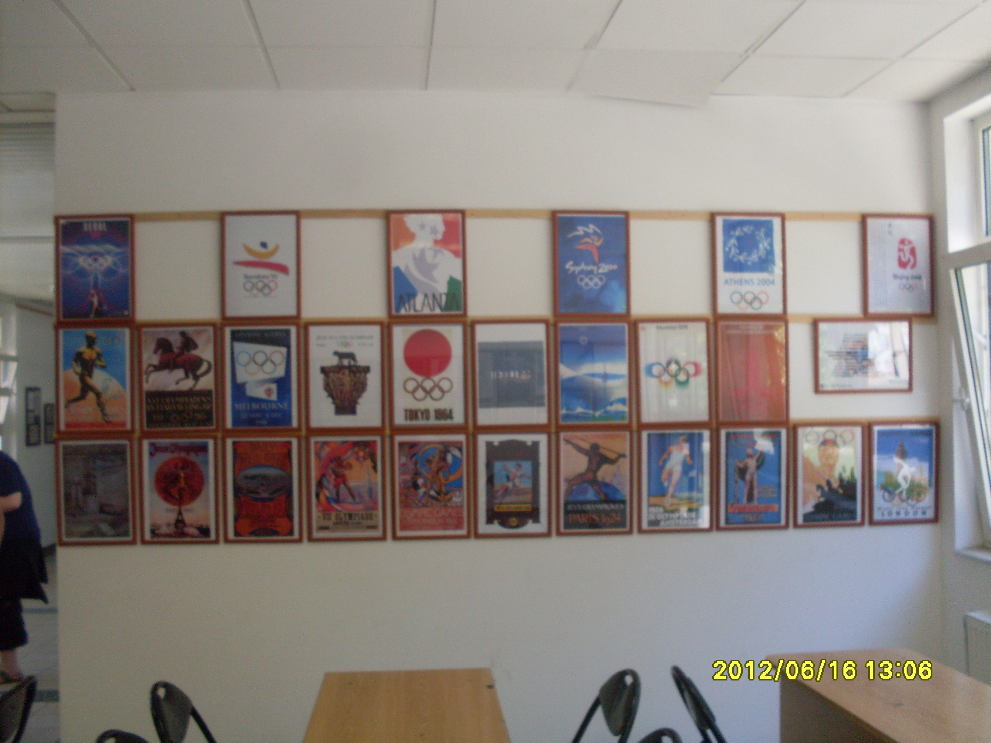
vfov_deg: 37.7
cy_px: 372
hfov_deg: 49.0
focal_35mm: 38
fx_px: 1088
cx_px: 496
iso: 80
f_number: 2.8
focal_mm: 6.3
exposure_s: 1/90
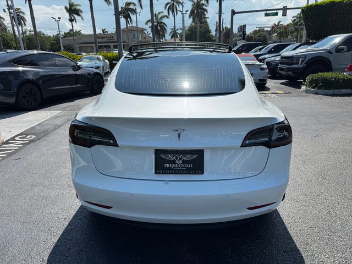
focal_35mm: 24
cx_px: 176
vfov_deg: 56.8
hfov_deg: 71.6
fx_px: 244
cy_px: 132
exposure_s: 1/2833
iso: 80
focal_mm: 6.76
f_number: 1.78
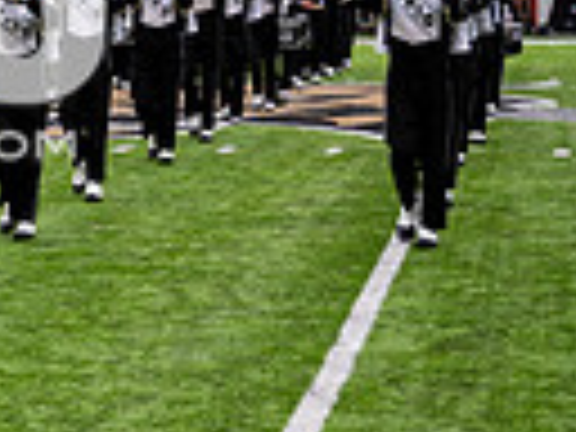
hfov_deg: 14.3
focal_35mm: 131
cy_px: -16
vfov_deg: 11.2
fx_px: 2180
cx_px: -234
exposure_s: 1/500
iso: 100
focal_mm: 30
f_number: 2.8
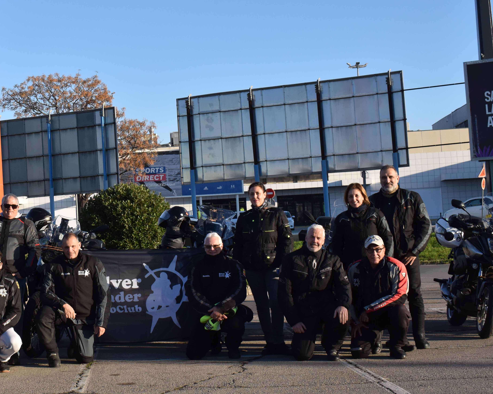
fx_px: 1007
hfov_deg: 27.0
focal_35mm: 69
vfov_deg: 22.1
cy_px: 152
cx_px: 101
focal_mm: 30
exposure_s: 1/1250
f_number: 9
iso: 800
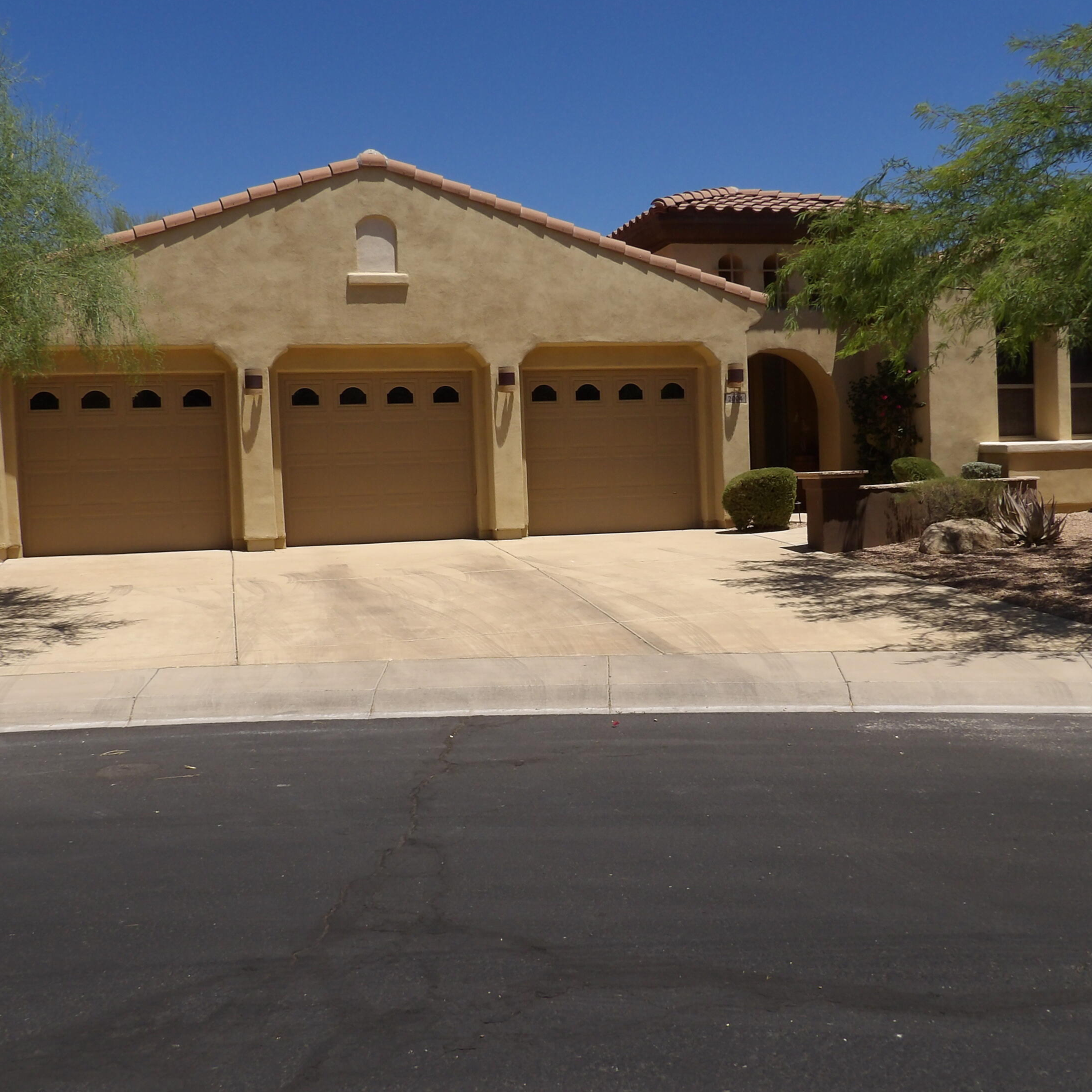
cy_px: 548
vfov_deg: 48.5
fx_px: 1213
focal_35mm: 34
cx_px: 549
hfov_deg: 48.5
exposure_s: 1/762
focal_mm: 5
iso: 100
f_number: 4.8
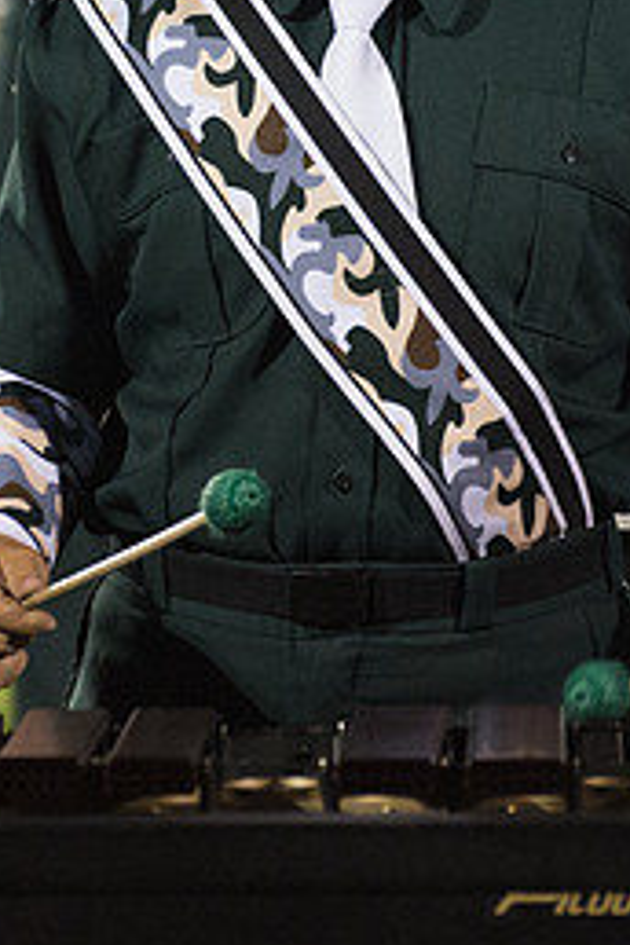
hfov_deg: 3.2
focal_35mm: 433
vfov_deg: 4.8
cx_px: 404
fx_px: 11365
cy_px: 38
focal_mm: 135
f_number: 4.8
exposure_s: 1/160
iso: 5600
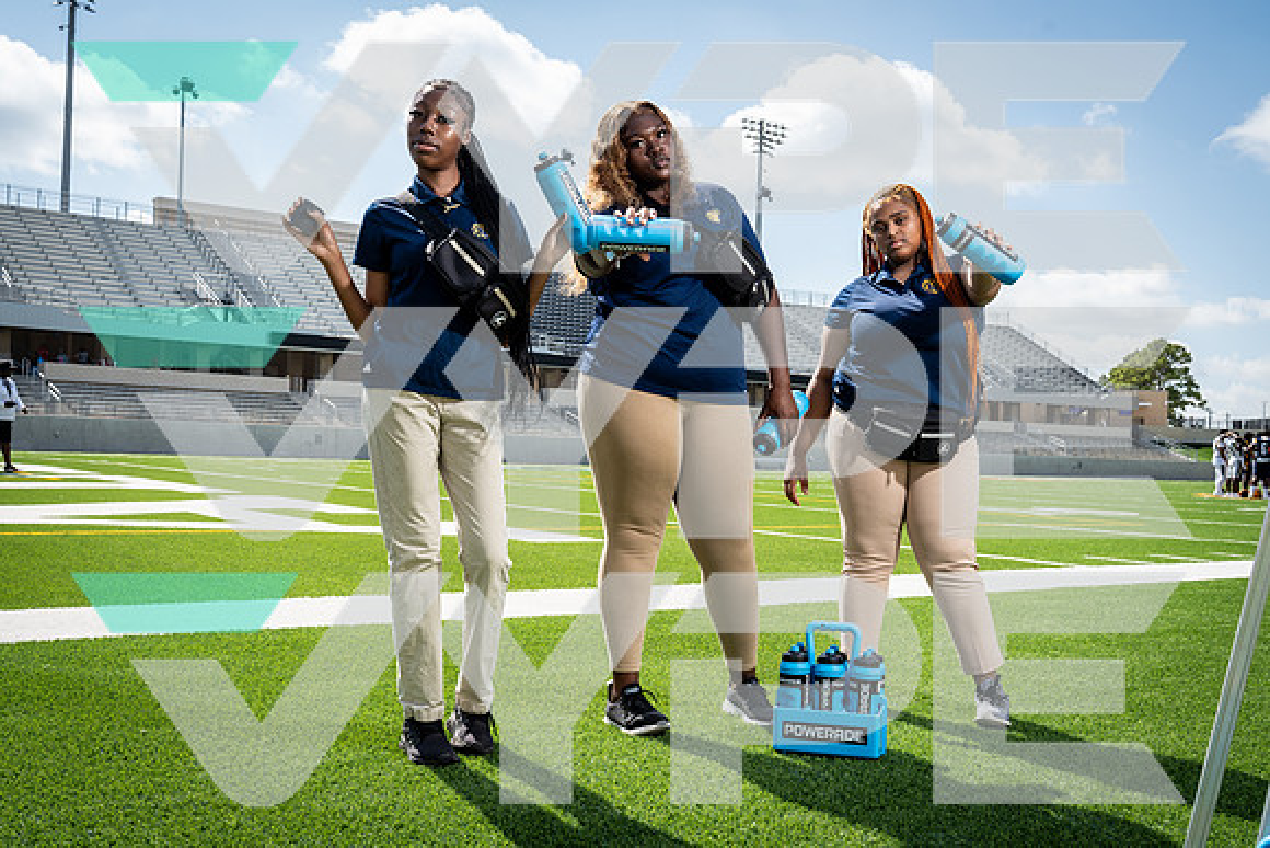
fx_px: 1306
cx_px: 635
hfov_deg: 51.9
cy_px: 424
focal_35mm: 37
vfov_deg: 36.0
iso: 125
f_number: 8
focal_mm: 37
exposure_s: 1/250
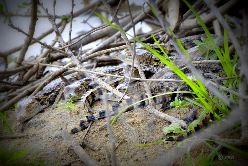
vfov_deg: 1.8
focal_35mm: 750
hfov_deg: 2.7
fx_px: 5172
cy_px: 83
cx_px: 124
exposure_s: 1/200
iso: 200
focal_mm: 500
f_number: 7.1
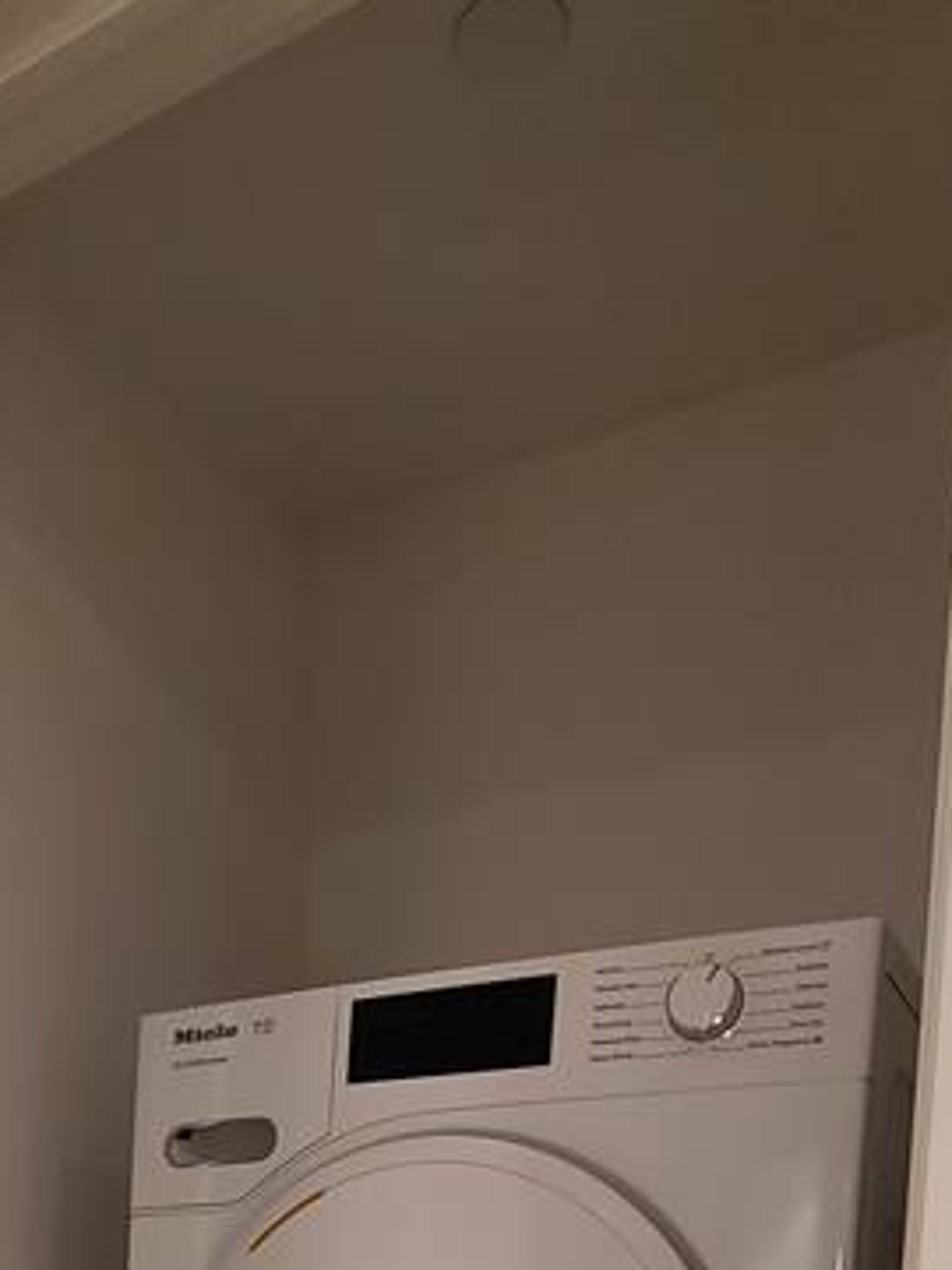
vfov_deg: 37.9
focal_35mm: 37
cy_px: 1513
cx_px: 152
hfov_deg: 36.9
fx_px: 1357
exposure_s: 1/59
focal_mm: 2.2
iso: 400
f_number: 2.2
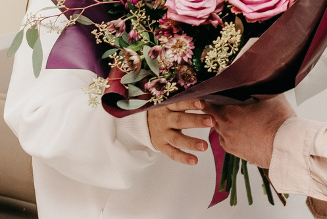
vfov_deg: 10.1
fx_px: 1210
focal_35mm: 133
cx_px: 92
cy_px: -63
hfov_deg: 15.3
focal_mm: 24
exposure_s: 1/160
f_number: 4.5
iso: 200
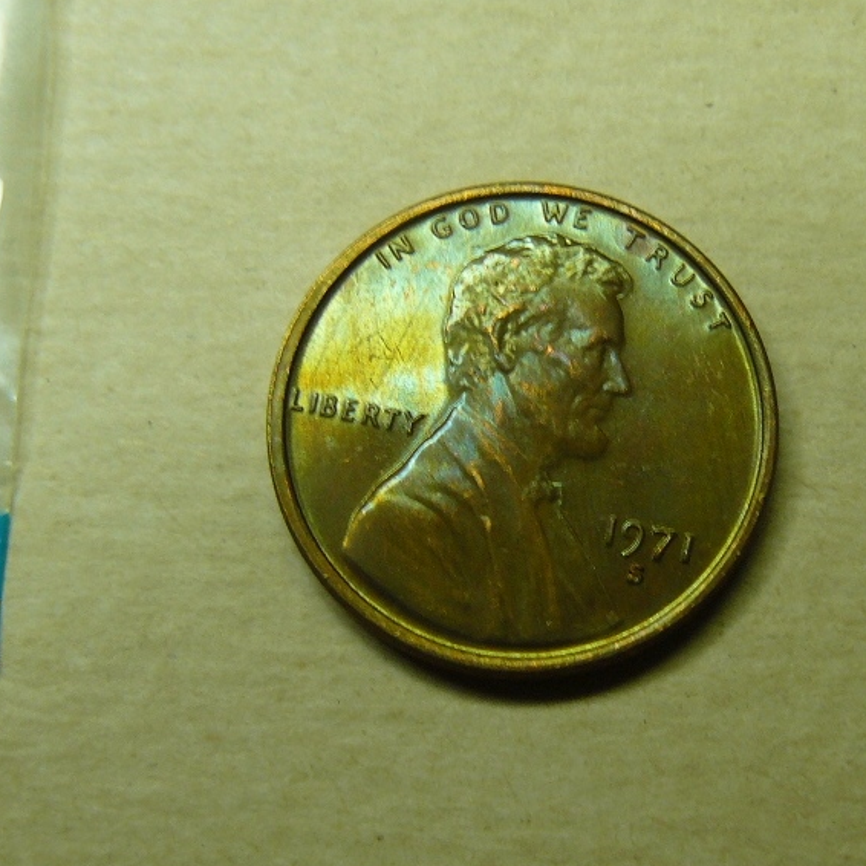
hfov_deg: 38.8
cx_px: 297
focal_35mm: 43
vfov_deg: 39.2
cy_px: 438
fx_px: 1217
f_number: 2.8
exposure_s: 1/40
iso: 100
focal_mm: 6
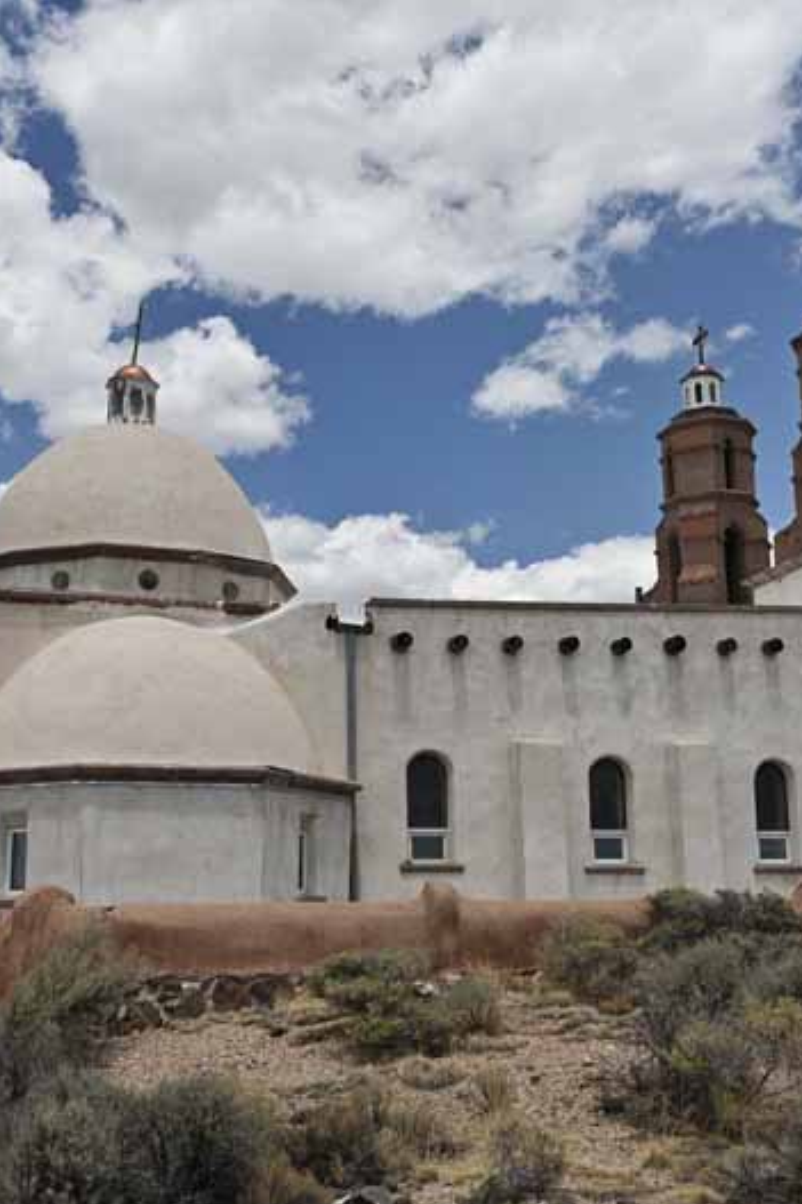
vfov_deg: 46.7
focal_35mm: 42
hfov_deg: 32.0
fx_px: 1396
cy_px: 607
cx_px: 416
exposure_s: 1/1000
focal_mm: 27.5
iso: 64
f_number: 5.6
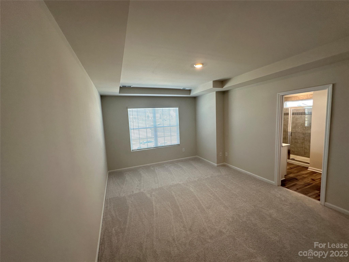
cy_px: 131
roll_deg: +2.2
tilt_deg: -4.9
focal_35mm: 14
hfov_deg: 102.1
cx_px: 174
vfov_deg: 85.7
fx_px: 141
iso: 125
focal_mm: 2.22
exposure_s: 1/120
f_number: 2.2
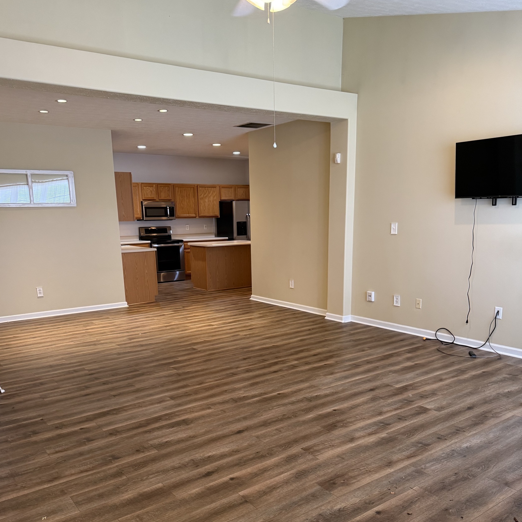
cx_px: 256
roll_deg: +1.0
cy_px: 322
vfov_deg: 55.1
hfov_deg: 55.6
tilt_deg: -12.5
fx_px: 495
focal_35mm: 29
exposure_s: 1/60
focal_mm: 6.76
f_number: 1.78
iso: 250
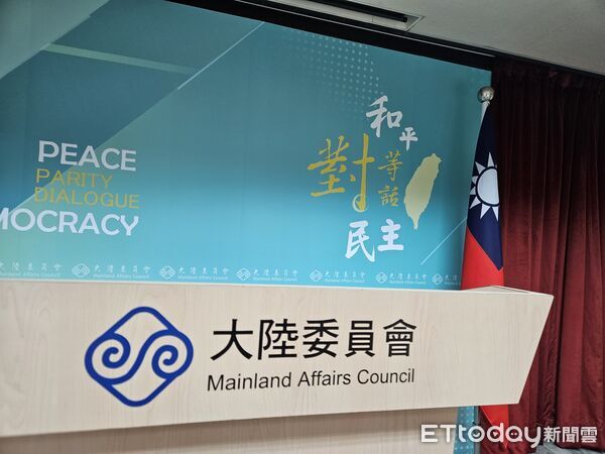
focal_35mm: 23
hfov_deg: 73.9
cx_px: 302
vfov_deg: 58.9
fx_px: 402
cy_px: 227
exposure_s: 1/120
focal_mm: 5.4
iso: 320
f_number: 1.8
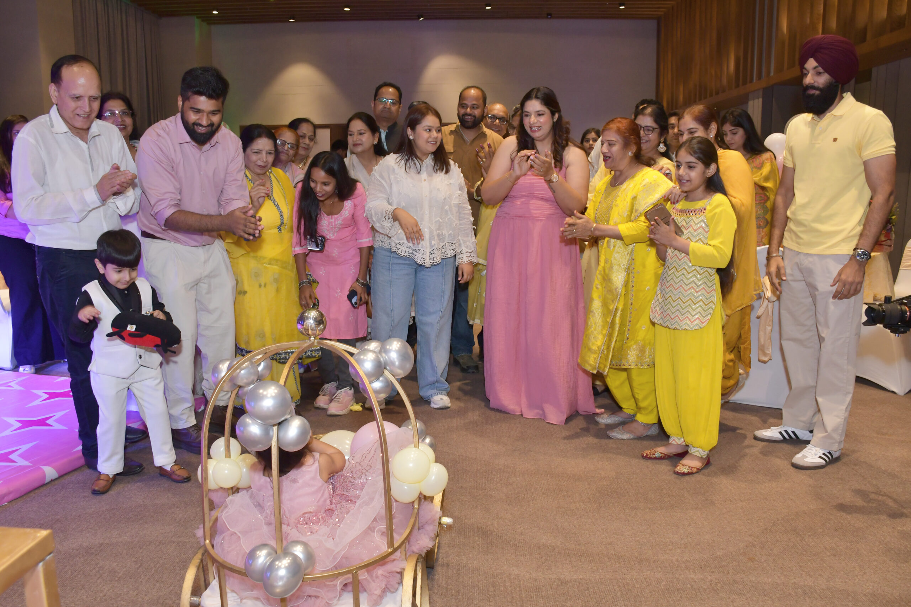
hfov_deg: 67.4
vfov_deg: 47.9
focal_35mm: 27
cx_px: 456
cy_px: 304
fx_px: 683
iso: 640
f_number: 6.3
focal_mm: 18
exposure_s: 1/160
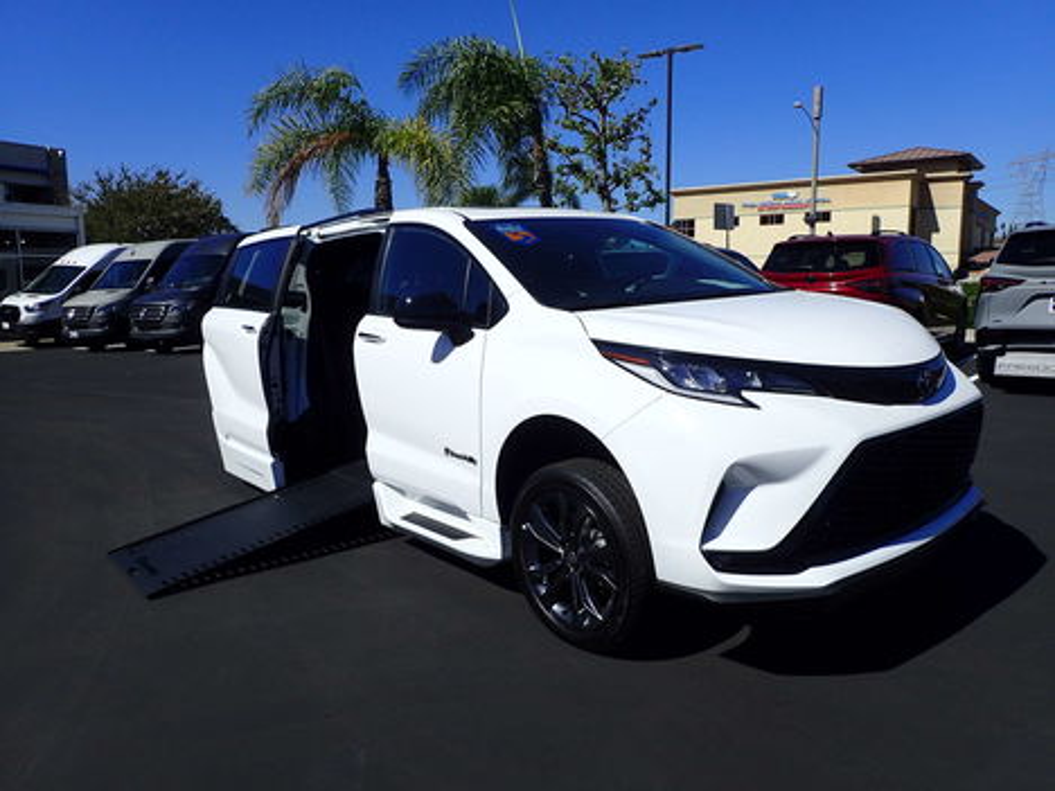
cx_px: 528
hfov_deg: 69.4
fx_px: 762
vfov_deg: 54.9
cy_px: 396
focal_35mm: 25
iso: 100
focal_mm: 4.5
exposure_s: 1/400
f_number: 8
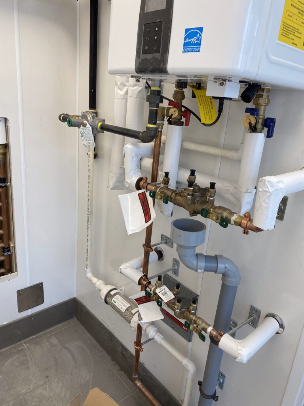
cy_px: 203
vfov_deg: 67.3
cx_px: 152
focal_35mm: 26
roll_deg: -6.7
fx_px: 304
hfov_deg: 53.1
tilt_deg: -18.1
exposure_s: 1/120
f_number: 1.8
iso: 100
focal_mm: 4.25
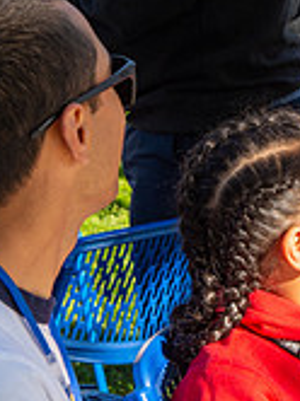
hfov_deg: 7.9
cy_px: 37
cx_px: 452
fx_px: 2143
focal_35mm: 185
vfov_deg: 10.6
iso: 180
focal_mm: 55
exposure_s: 1/125
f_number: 8
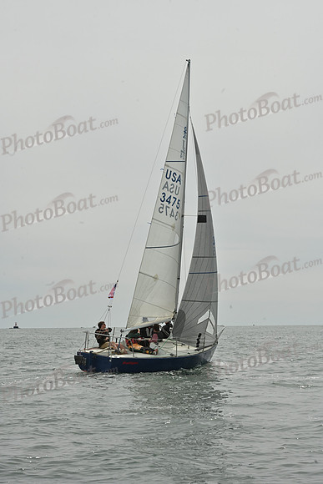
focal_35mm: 95
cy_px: 242
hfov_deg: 14.4
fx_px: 1278
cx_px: 162
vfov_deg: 21.5
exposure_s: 1/800
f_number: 14
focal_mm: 95
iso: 320
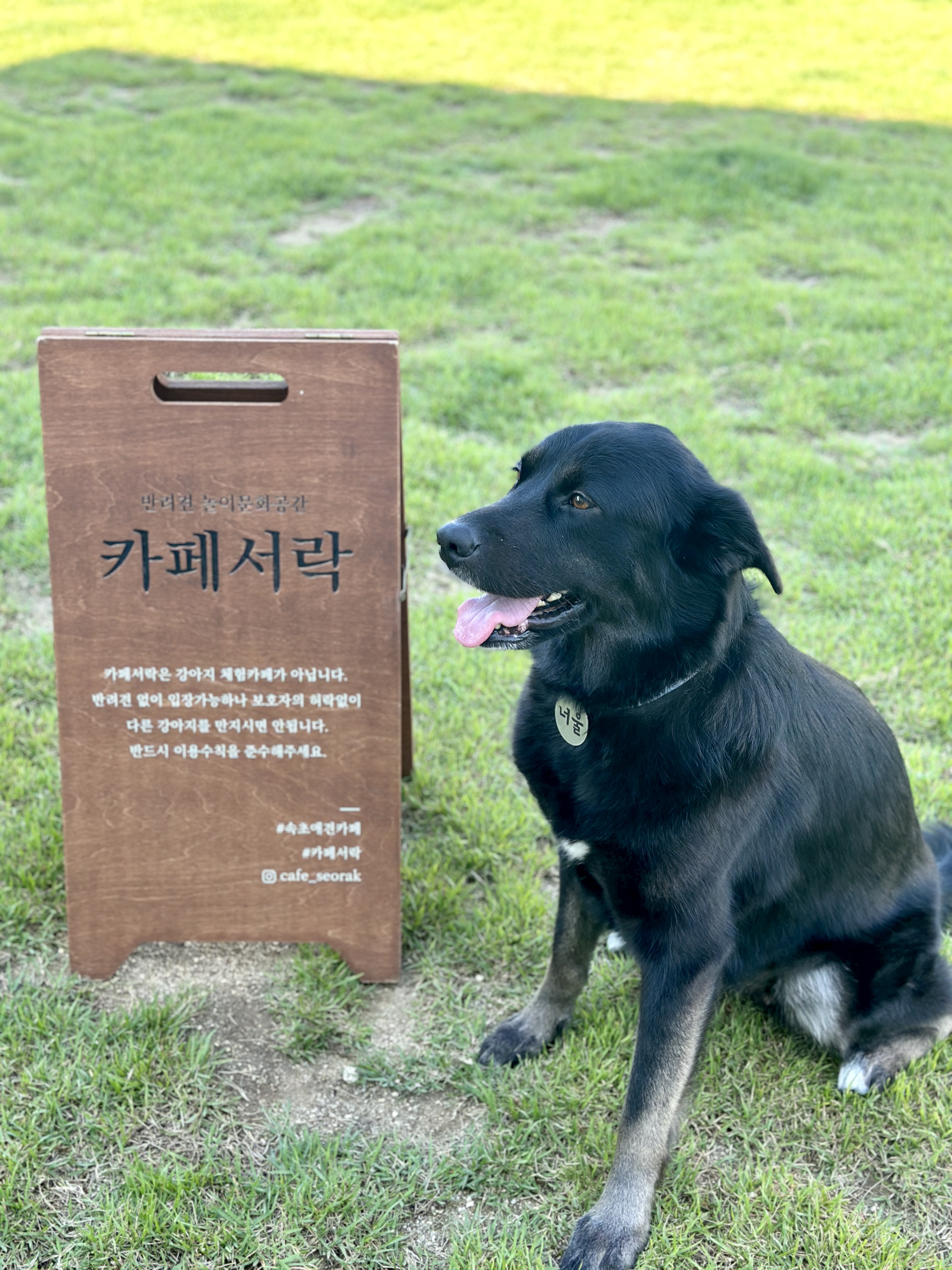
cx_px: 476
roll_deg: -0.9
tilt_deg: -28.0
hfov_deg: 30.3
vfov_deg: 39.7
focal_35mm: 48
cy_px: 635
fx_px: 1760
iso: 80
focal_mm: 6.86
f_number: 1.78
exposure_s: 1/355
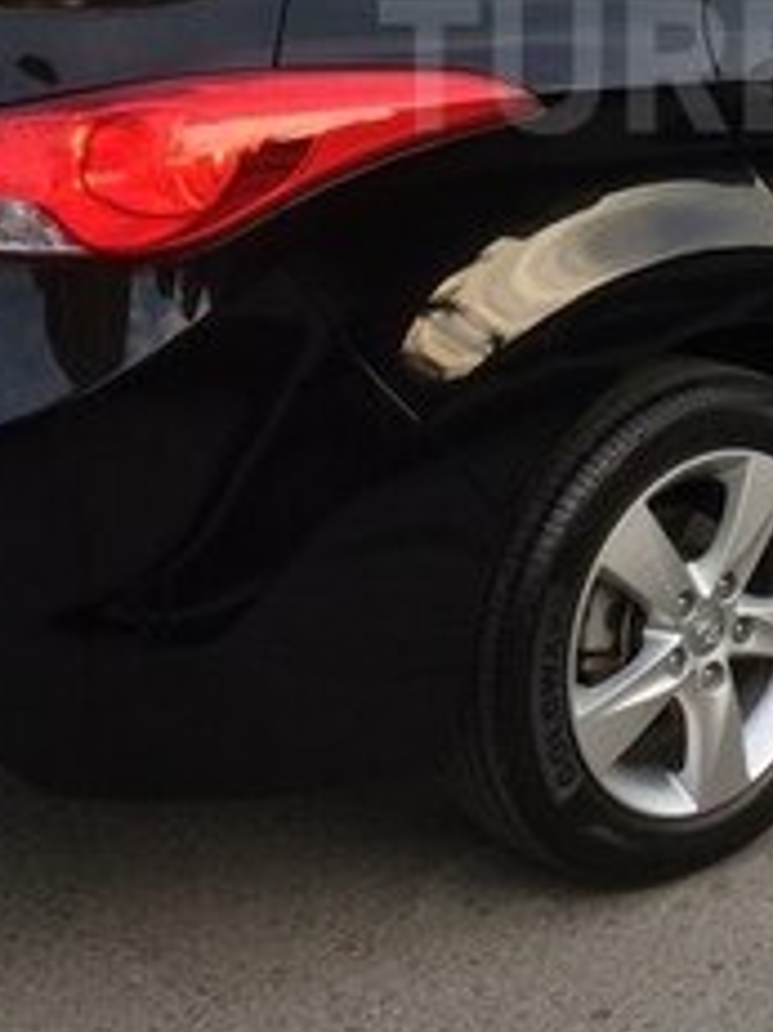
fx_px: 2474
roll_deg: -0.9
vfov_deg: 22.9
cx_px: 836
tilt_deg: -7.6
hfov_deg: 17.2
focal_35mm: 83
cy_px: 65
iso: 32
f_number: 2.2
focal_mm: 4.15
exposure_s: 1/123
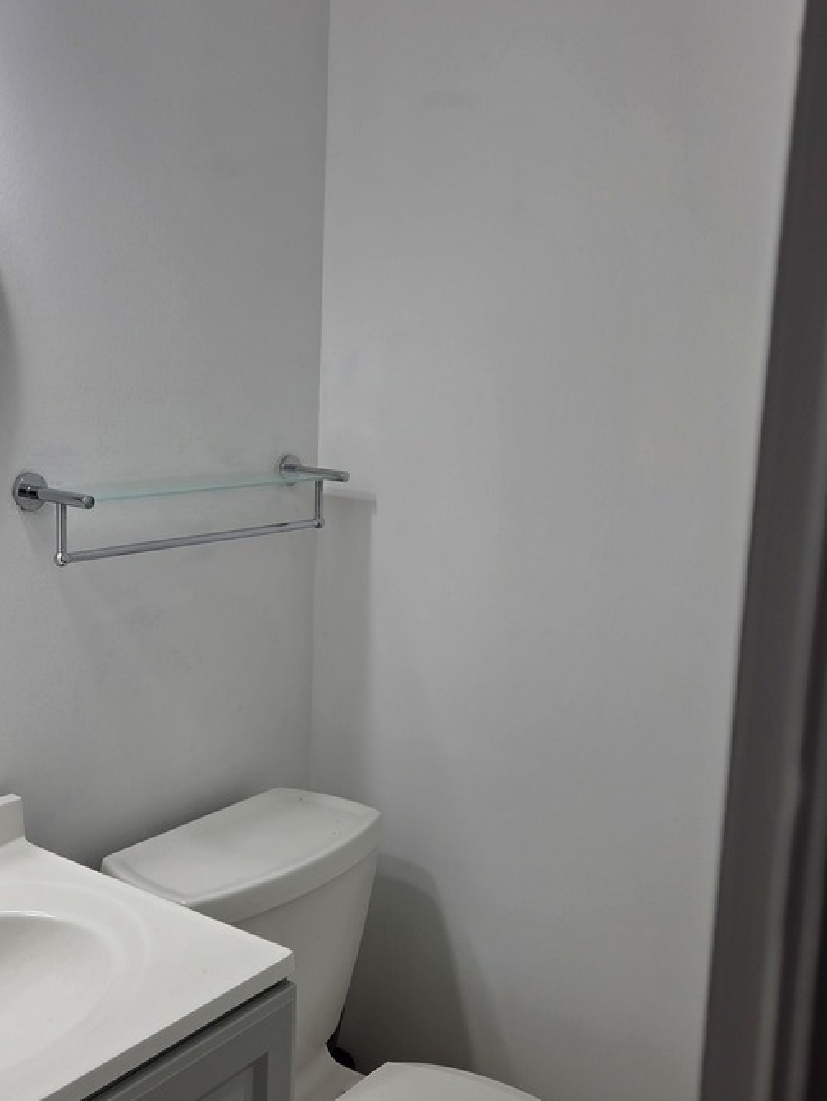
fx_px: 1177
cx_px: 266
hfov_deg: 38.2
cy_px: 604
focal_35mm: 37
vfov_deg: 50.0
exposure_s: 1/124
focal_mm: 5.4
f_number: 1.8
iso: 25
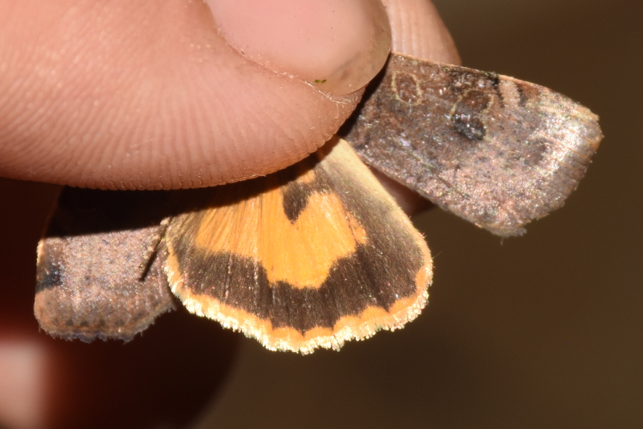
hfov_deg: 9.8
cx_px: 322
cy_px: 214
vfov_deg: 6.5
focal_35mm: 210
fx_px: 3751
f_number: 13
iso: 100
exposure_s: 1/60
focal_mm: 140
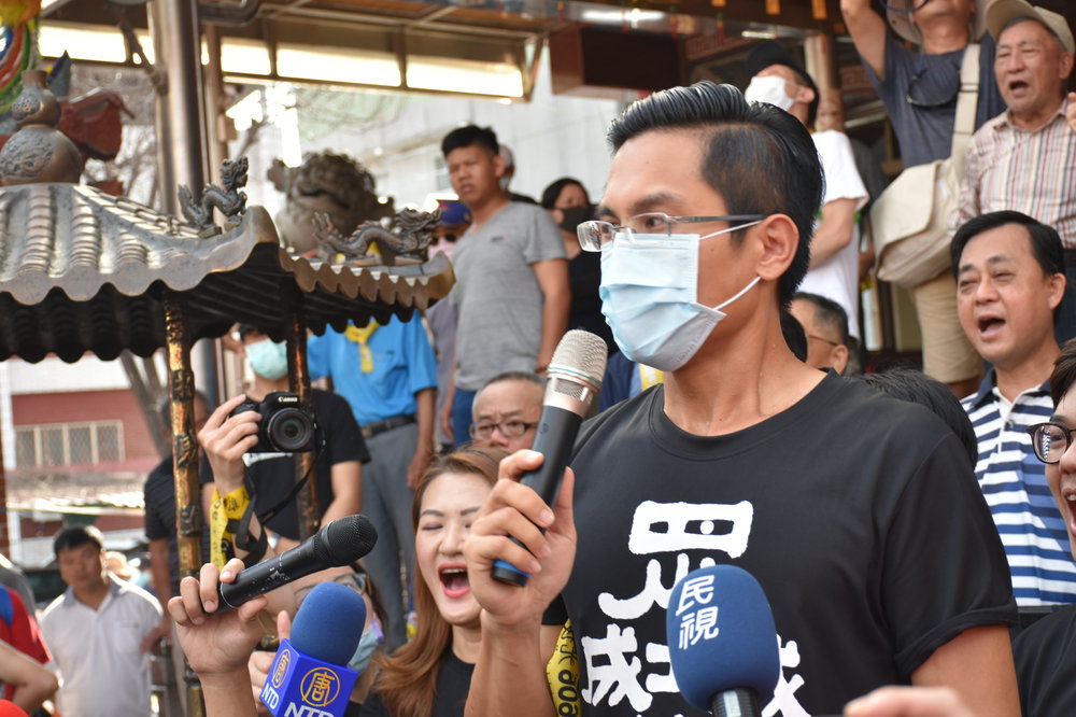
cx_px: 538
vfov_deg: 20.1
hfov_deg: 29.9
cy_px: 358
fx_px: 2017
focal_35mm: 68
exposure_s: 1/200
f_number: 6.3
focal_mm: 45
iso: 200
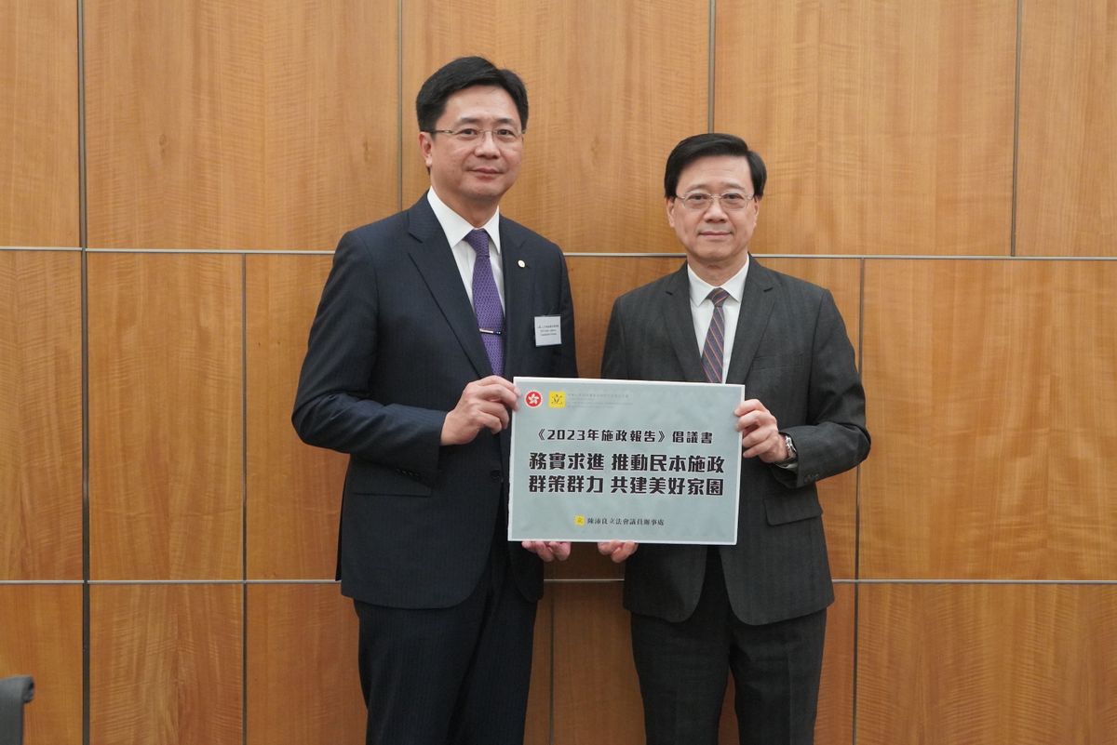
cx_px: 558
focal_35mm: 52
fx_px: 1614
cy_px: 372
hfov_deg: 38.2
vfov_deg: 26.0
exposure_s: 1/250
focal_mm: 35
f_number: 2.8
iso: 5000
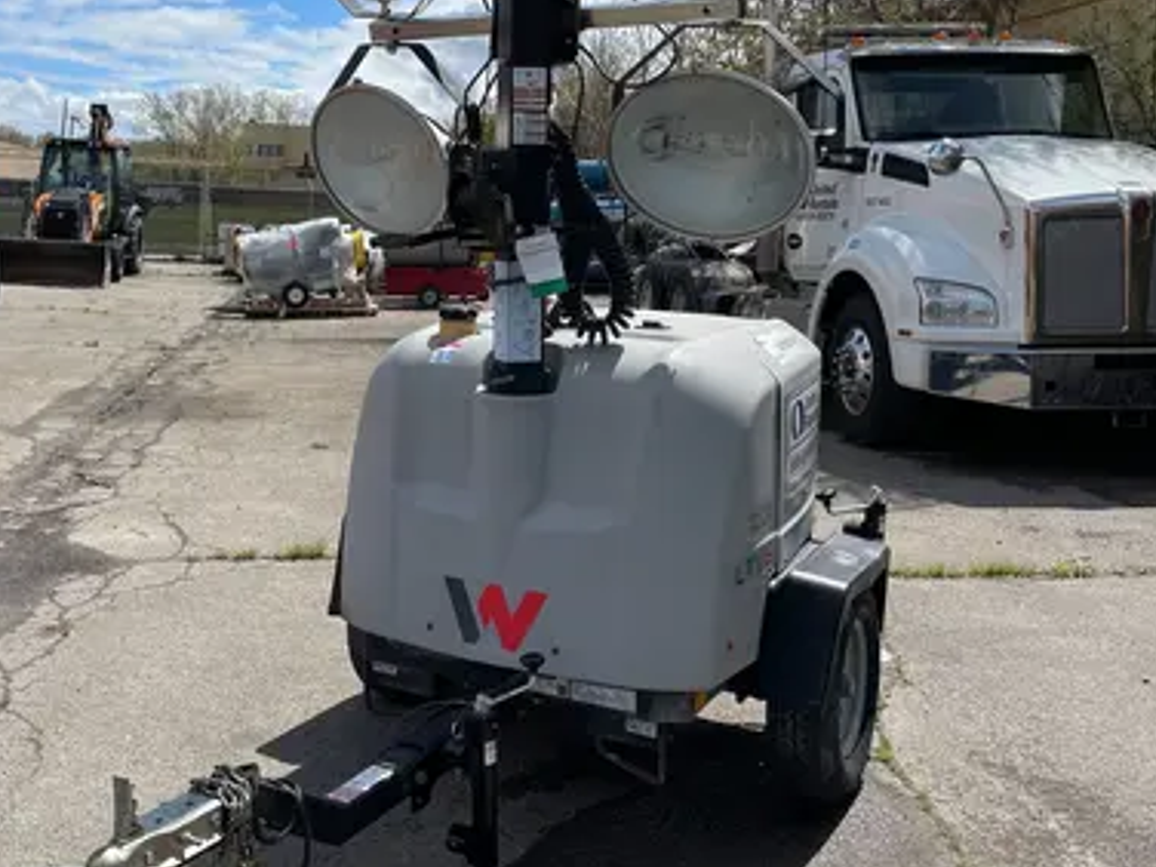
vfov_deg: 37.7
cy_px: 386
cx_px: 412
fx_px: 1269
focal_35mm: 38
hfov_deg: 48.4
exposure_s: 1/5556
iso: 50
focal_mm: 4.2
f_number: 1.6
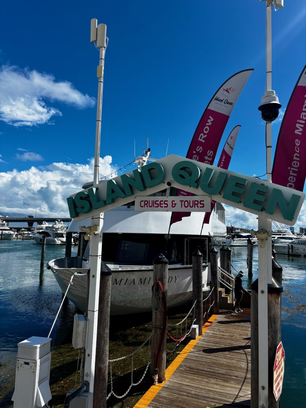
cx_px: 153
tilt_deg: +5.7
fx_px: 306
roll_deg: -2.7
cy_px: 204
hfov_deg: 53.1
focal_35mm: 26
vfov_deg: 67.3
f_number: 1.6
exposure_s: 1/4854
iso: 50
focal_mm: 5.96
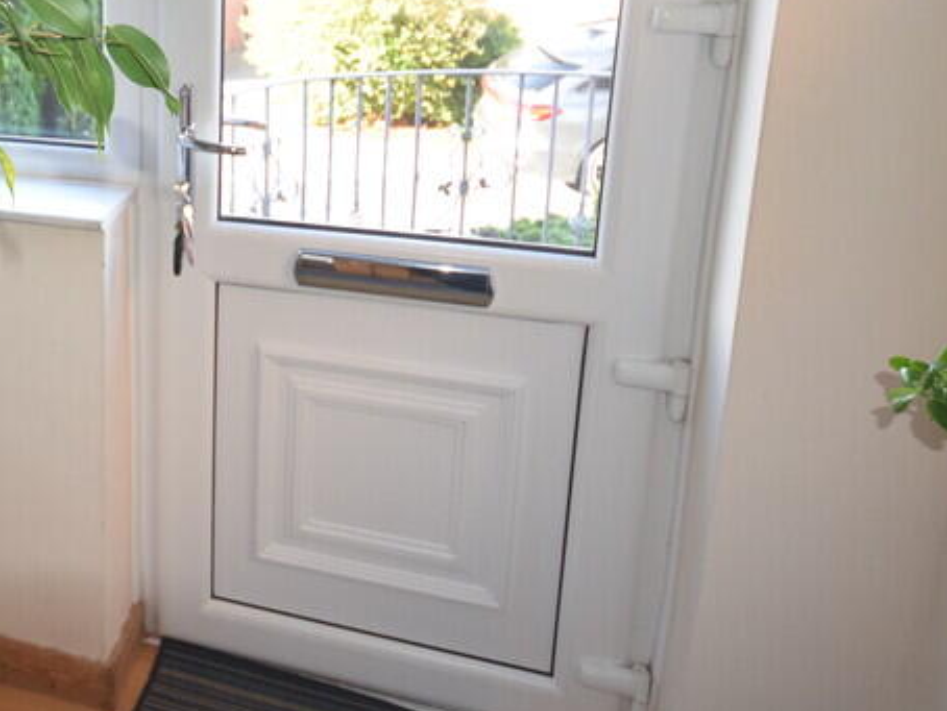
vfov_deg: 35.3
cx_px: 31
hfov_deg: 42.3
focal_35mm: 39
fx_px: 1067
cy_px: 116
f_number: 5.6
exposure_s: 1/125
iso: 800
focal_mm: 12
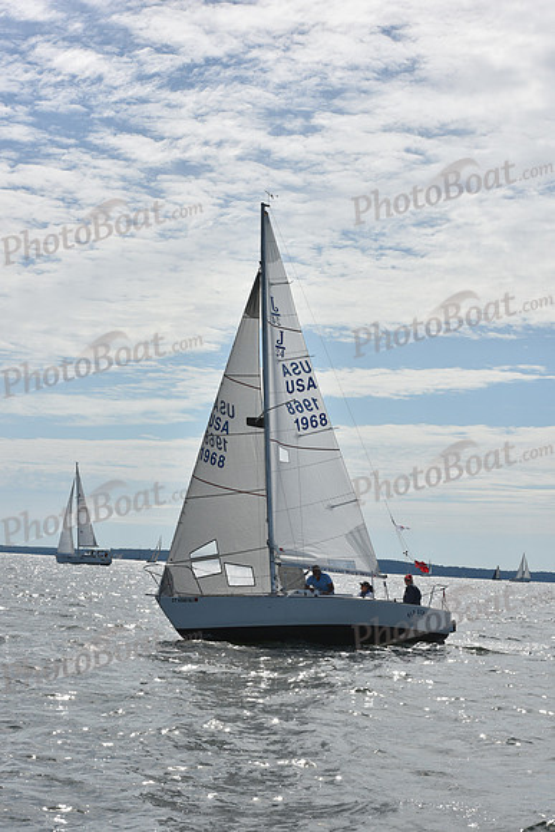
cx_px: 278
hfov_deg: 19.5
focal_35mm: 70
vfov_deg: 28.8
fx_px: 1618
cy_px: 416
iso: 320
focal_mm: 70
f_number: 13
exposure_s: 1/1000
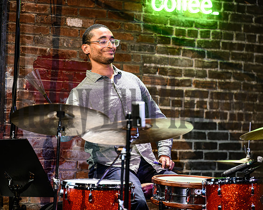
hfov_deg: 14.3
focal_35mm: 135
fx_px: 1052
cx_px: 147
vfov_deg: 11.4
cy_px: 105
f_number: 2.8
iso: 5000
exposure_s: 1/400
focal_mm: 120
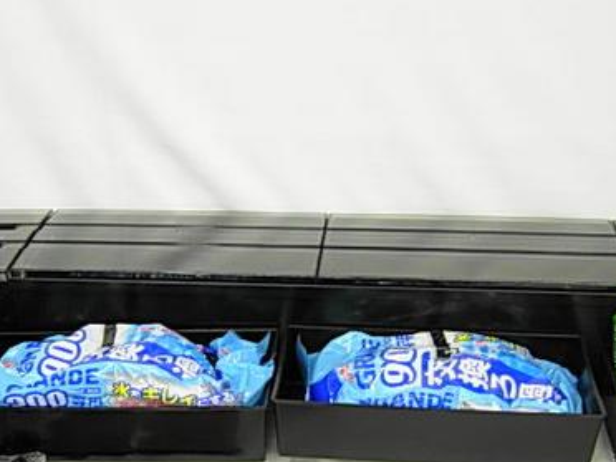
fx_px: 1032
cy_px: 316
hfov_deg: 33.2
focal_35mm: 58
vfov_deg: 25.1
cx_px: 310
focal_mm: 7.5
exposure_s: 1/11.6
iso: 50
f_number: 2.7
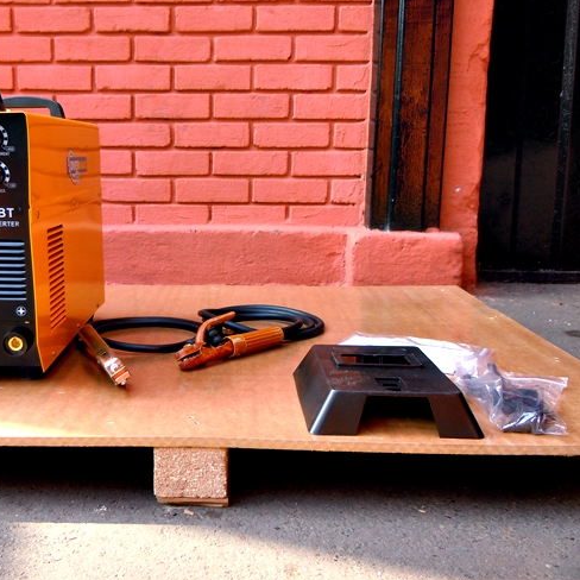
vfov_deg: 46.0
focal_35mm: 36
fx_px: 682
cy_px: 291
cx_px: 187
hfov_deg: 45.3
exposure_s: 1/100
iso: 100
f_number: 3.5
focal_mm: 5.4
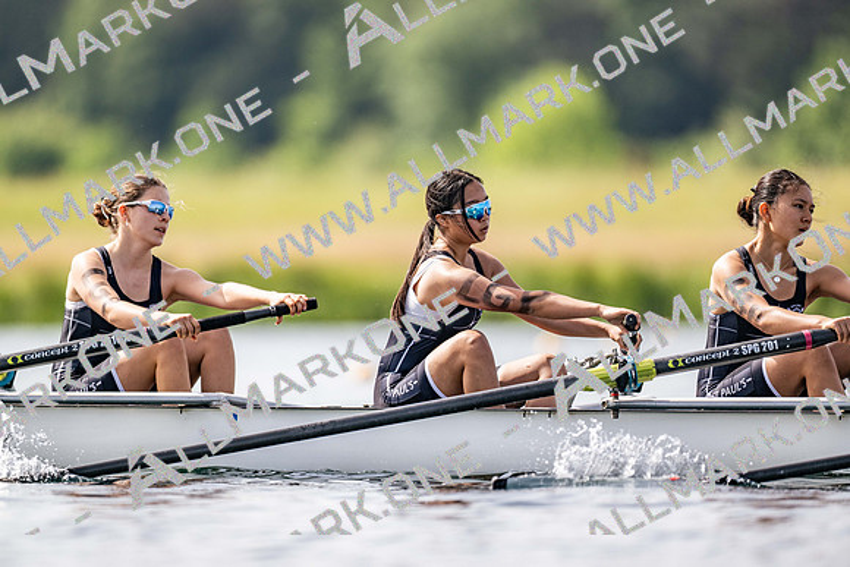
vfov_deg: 2.3
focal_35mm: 600
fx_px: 14169
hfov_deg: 3.4
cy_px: 284
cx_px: 425
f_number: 4
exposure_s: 1/2500
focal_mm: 600
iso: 220
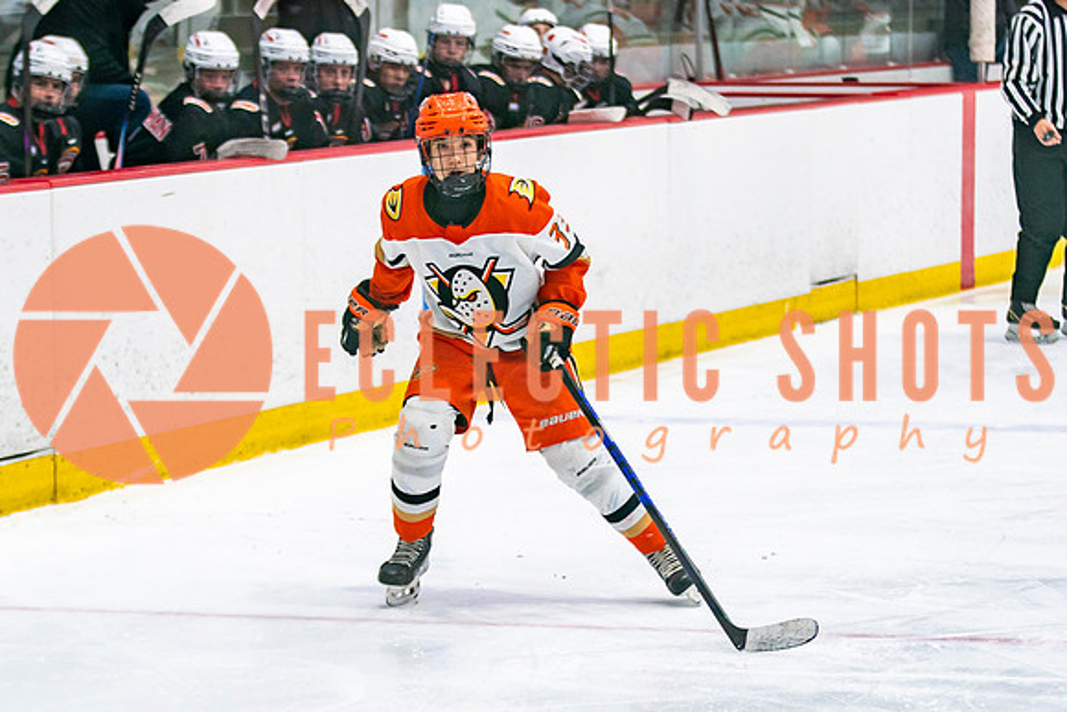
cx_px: 468
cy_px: 419
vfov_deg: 6.9
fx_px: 5910
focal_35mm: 199
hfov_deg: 10.3
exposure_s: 1/640
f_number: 2.8
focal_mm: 100
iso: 640
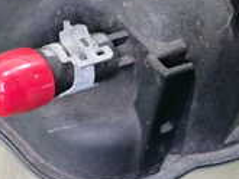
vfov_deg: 13.6
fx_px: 753
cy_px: 61
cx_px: 141
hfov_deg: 18.0
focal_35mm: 109
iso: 500
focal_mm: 5.4
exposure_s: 1/30
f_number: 2.3
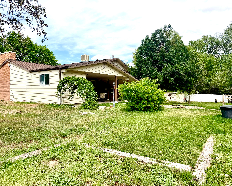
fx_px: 179
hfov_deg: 66.0
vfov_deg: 54.9
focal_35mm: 26
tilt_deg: -0.8
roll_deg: +0.5
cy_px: 92
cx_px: 111
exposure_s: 1/4167
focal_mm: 6.76
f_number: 1.78
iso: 80
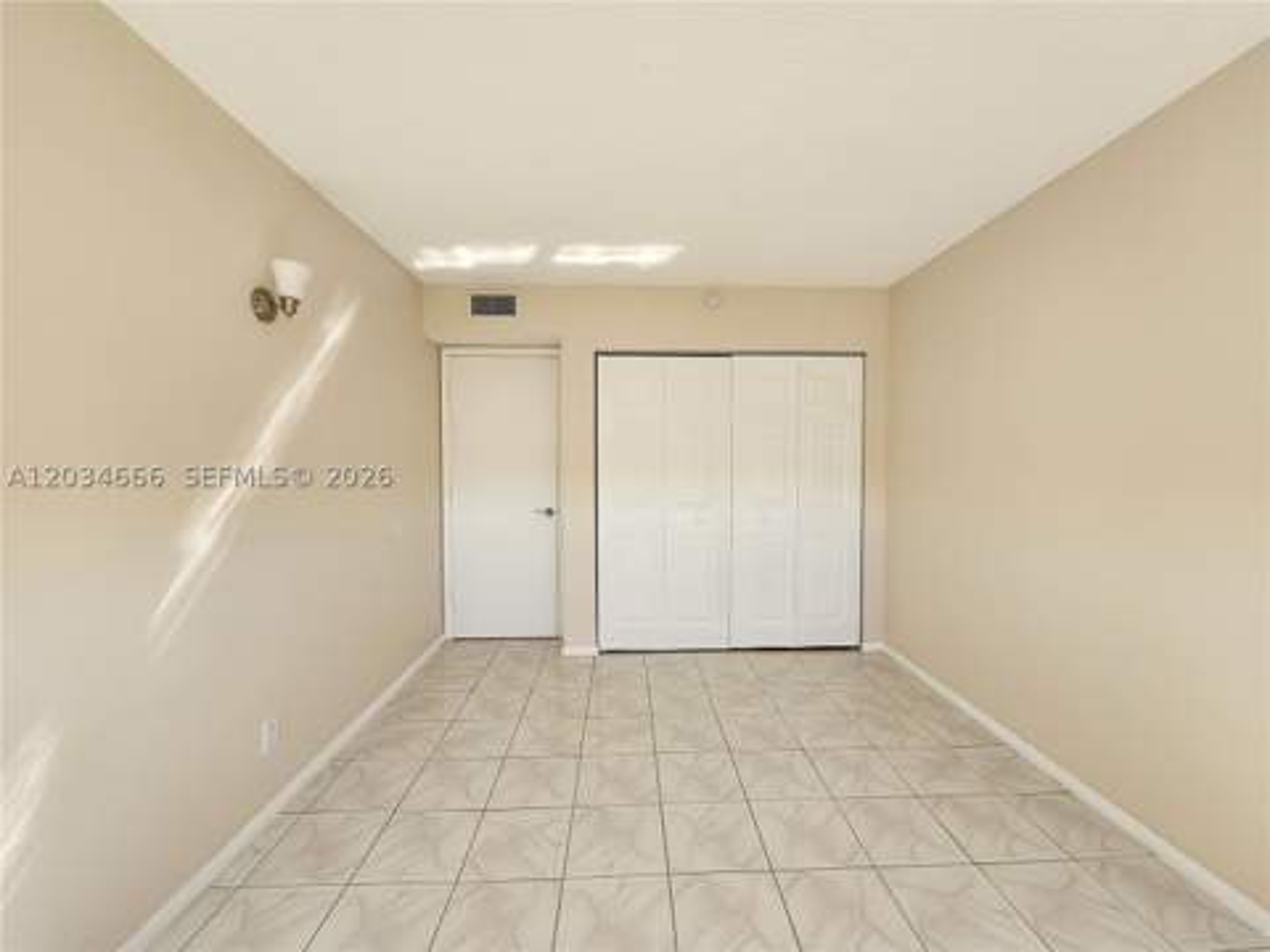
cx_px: 635
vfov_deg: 89.9
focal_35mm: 13
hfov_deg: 106.2
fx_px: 477
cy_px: 476
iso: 50
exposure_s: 1/309
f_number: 2.2
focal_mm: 2.2
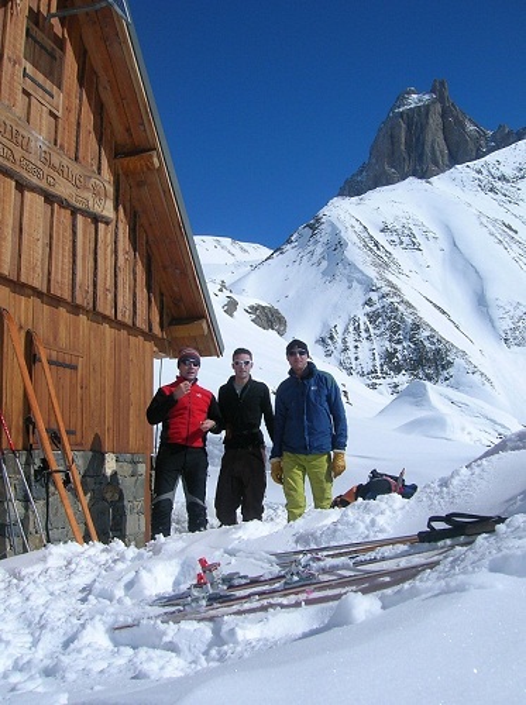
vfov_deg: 54.0
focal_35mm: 34
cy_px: 352
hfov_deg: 41.7
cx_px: 263
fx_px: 691
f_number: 4.9
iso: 50
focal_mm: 5.7
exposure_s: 1/1300
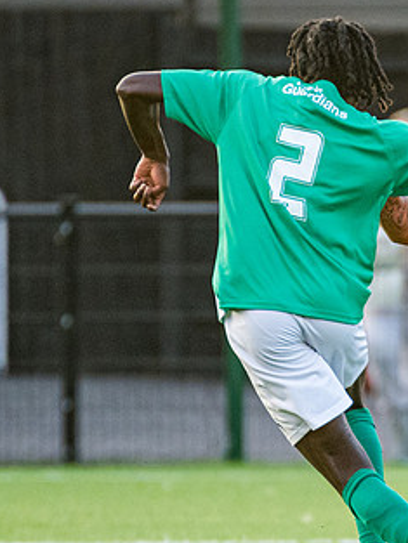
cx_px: 588
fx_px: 19646
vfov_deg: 1.6
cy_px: 292
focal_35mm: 1251
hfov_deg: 1.2
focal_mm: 300
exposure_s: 1/1000
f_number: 2.8
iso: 1250
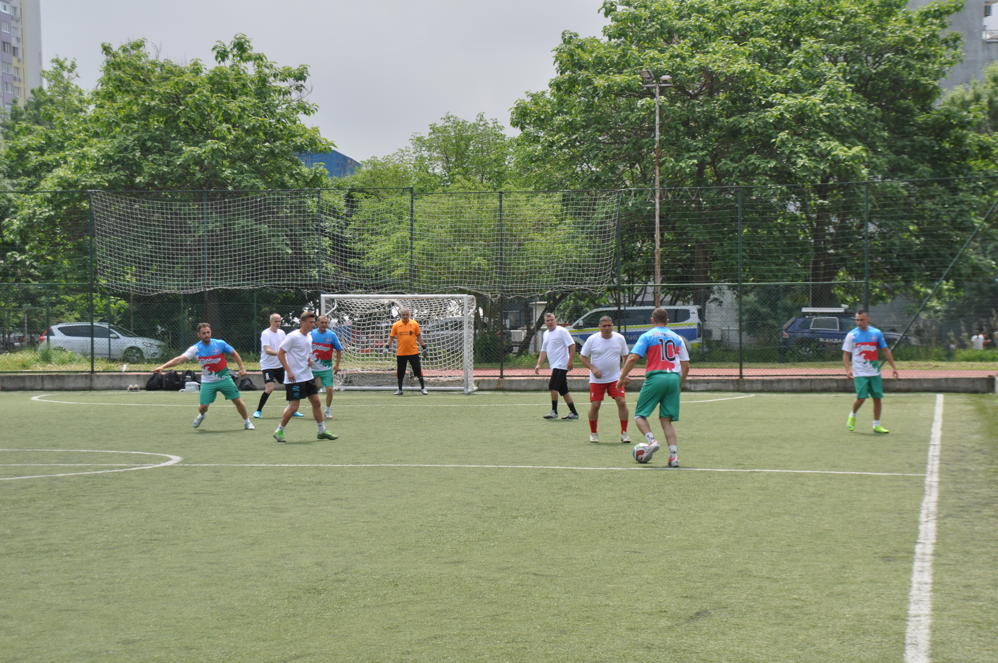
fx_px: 2160
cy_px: 332
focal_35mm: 78
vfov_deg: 17.4
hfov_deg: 26.0
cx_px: 499
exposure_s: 1/250
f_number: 8
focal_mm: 52
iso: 200
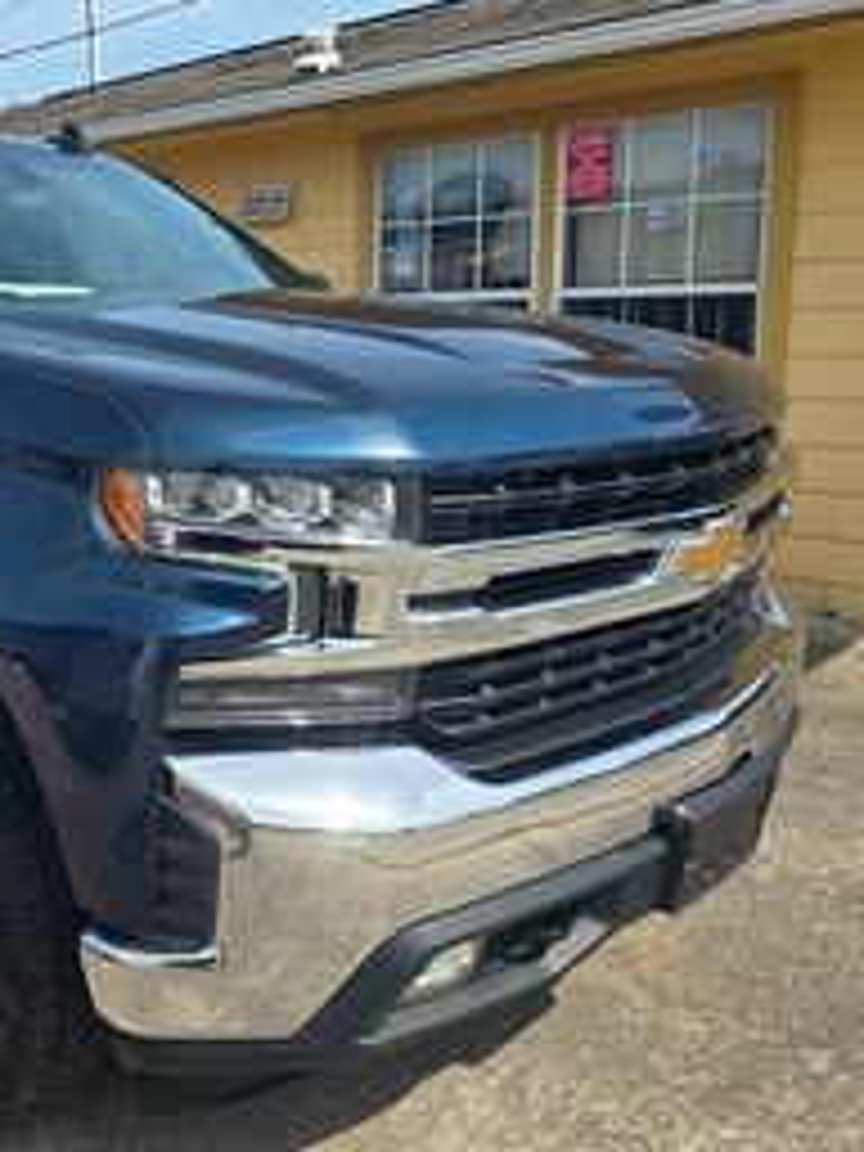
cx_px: 108
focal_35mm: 36
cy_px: 495
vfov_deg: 51.2
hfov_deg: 37.4
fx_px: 1198
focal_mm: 6.3
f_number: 1.7
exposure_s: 1/664
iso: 12
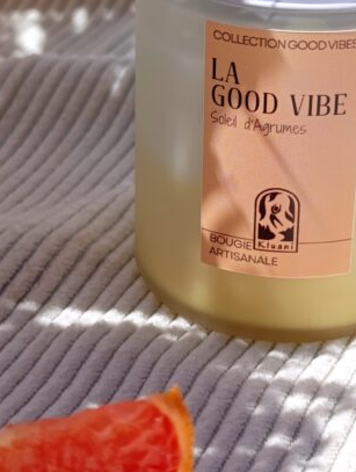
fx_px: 615
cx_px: 231
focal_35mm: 45
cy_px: 126
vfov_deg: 40.9
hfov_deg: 32.1
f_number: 1.6
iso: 50
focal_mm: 6.14
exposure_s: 1/1053
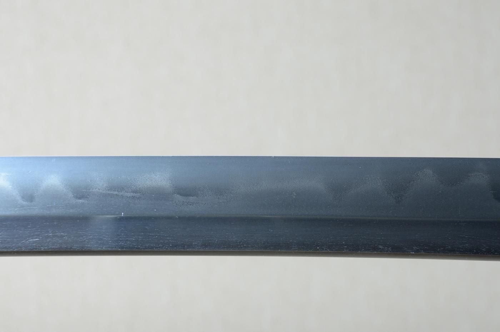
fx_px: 1873
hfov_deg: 15.2
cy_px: 166
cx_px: 250
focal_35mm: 135
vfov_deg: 10.1
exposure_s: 1/1.6
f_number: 11
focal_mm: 90
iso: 400
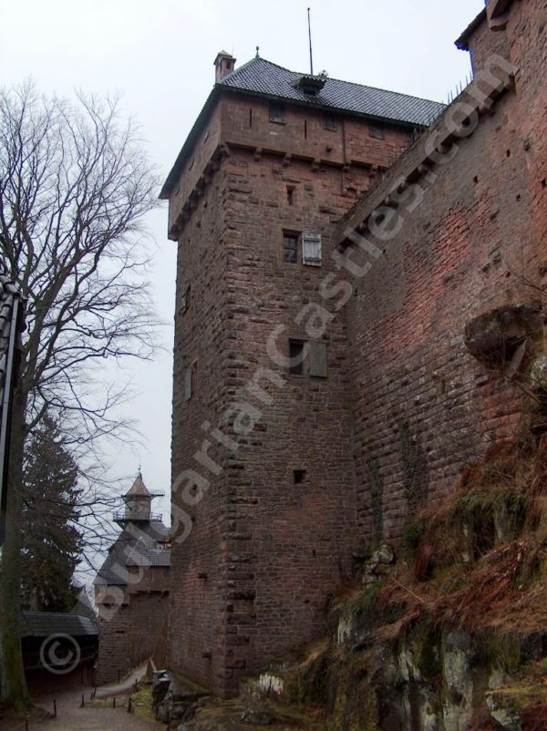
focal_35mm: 37
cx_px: 274
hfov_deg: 38.6
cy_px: 366
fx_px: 781
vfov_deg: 50.2
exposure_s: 1/535
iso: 100
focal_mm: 7.6
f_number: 4
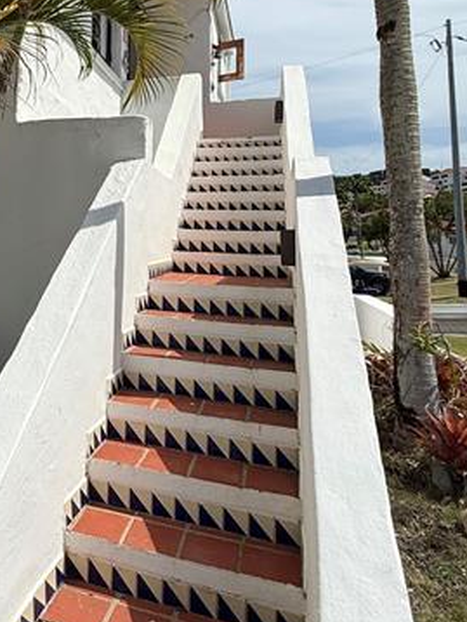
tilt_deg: +6.4
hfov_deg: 43.6
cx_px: 64
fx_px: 539
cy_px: 196
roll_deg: -2.6
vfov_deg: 58.3
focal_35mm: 30
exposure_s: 1/4425
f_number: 2.2
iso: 50
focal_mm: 2.22
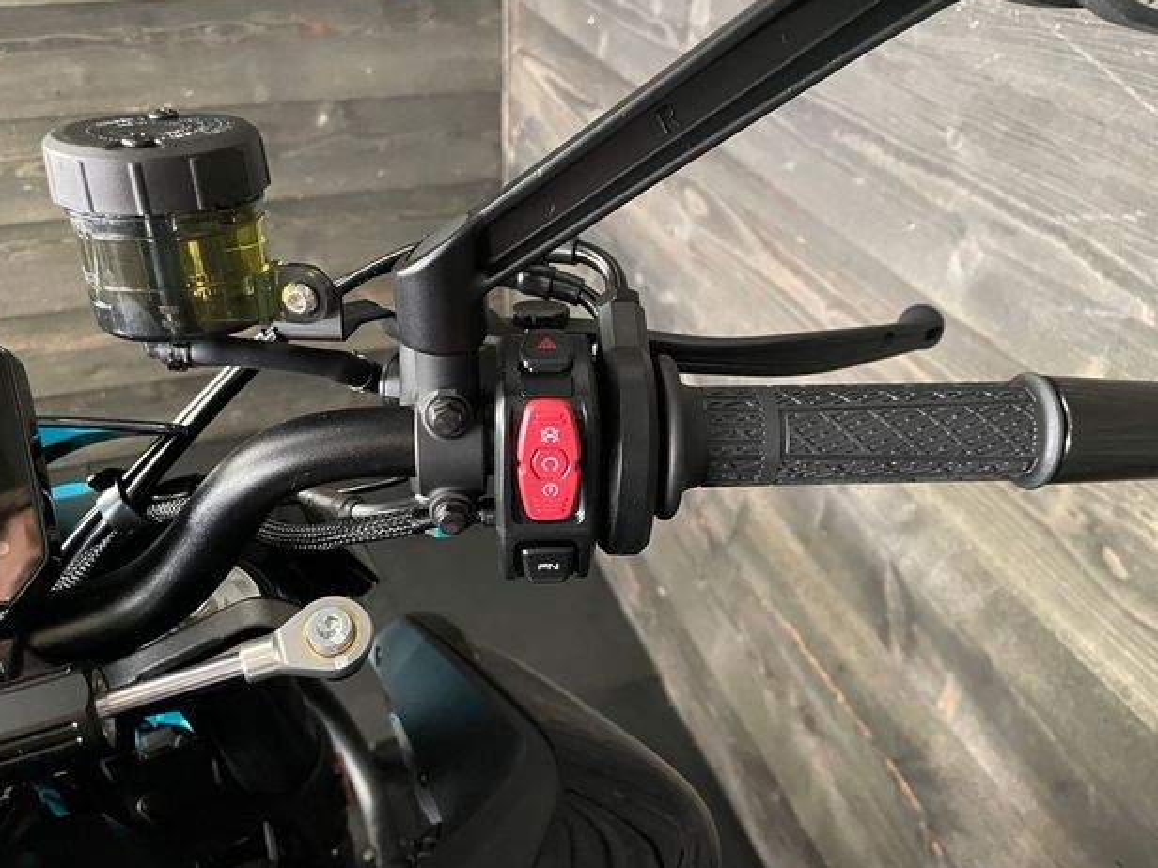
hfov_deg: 65.3
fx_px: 903
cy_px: 434
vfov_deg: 51.4
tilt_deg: -35.7
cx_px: 587
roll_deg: -3.4
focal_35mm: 27
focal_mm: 4.2
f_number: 1.6
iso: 640
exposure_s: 1/25
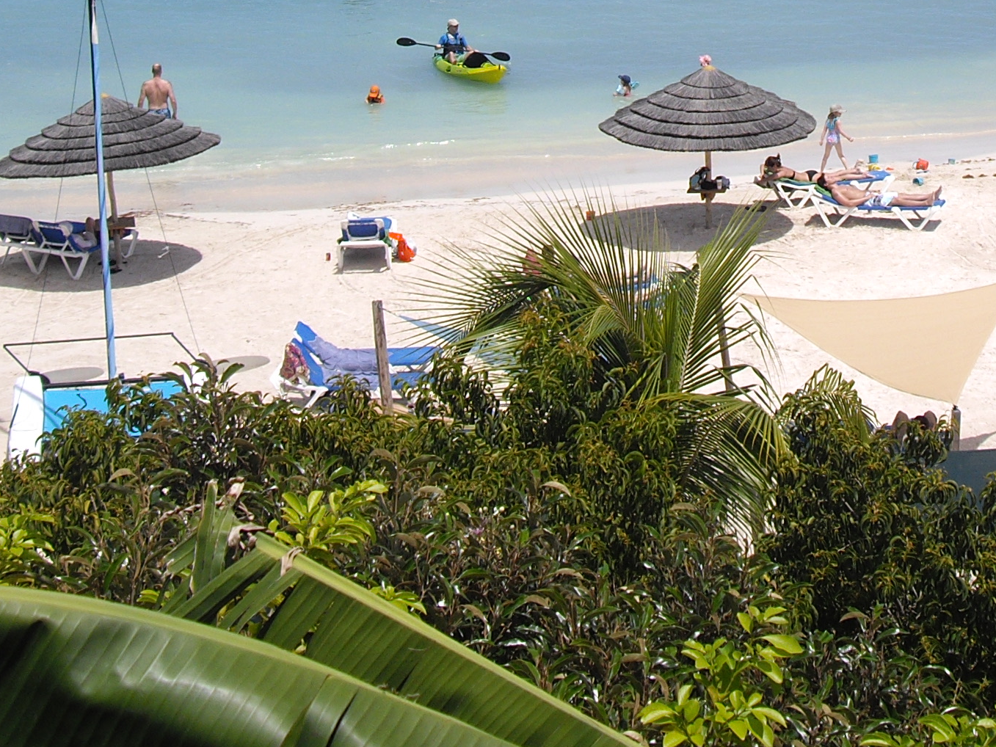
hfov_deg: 17.4
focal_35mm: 112
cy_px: -186
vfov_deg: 12.8
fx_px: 3223
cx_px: 779
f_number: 8
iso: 50
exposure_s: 1/160
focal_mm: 7.9
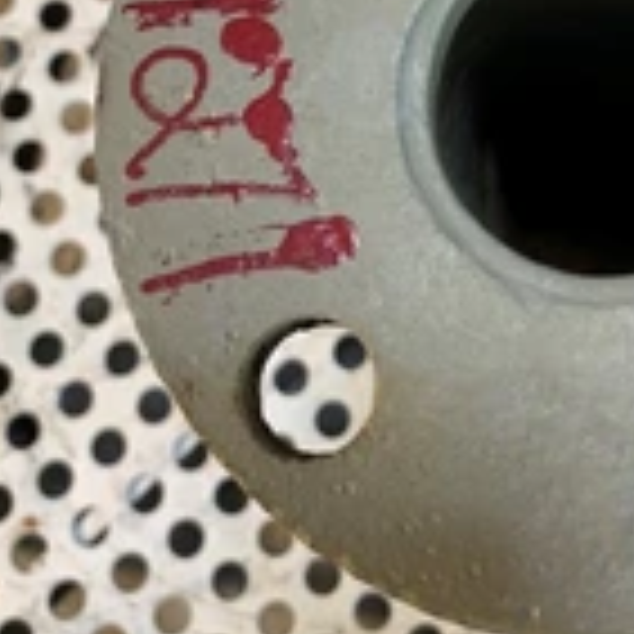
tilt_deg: -73.2
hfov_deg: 25.8
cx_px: 553
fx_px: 1347
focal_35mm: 65
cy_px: 31
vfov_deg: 25.4
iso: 40
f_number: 1.8
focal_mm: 4.25
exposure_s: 1/120
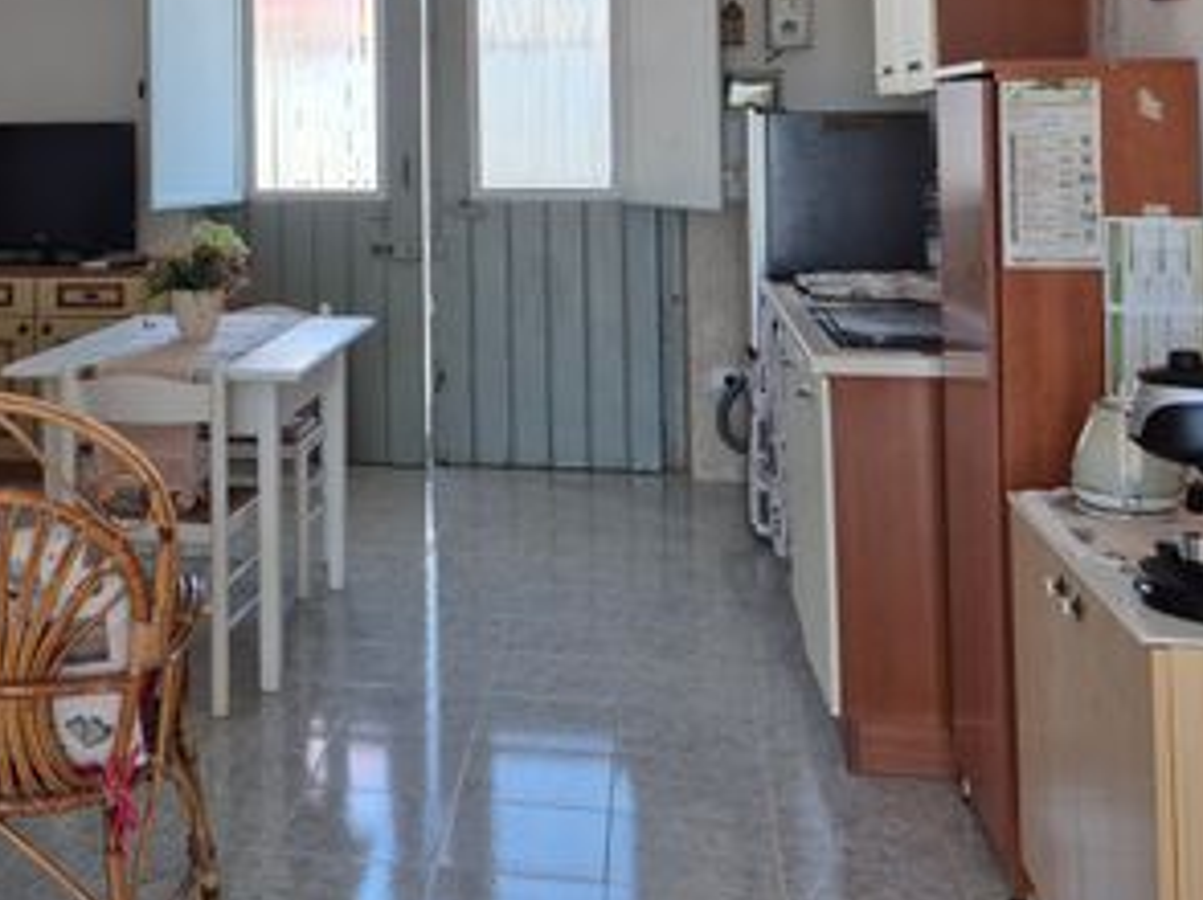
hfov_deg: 39.2
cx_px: 278
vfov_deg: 29.6
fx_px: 1632
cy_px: 102
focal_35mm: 47
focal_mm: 5.4
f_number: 1.8
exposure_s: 1/180
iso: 125
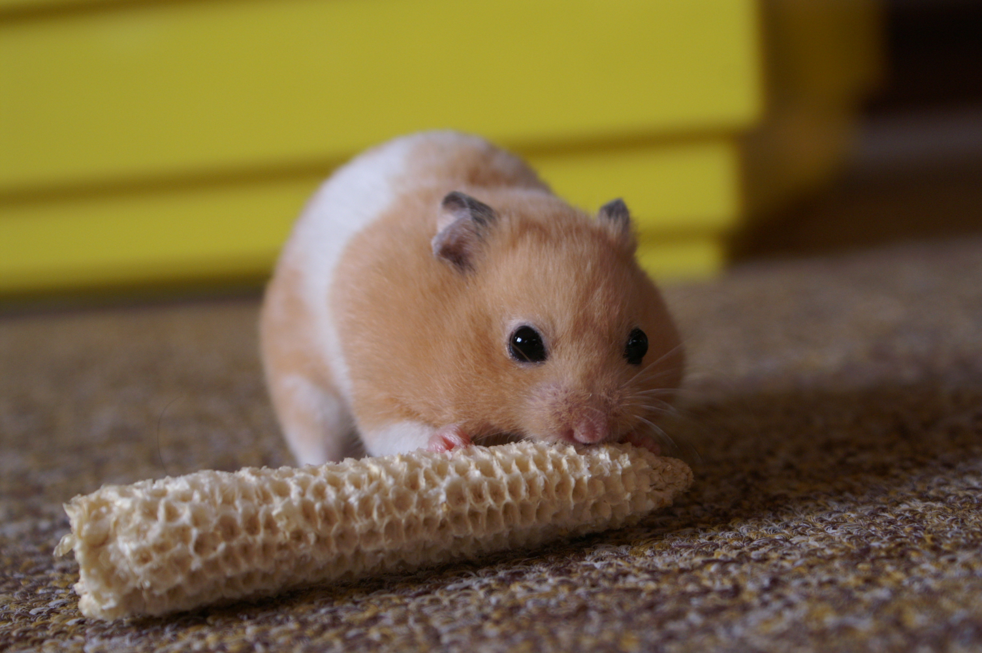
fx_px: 2044
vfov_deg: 18.1
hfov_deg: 27.0
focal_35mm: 75
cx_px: 491
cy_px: 326
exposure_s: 1/100
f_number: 5.6
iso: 400
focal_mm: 50
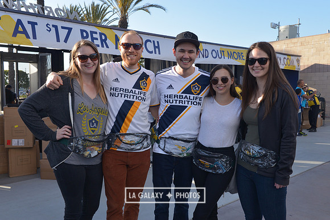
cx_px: 165
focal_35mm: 35
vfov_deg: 37.9
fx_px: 321
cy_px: 110
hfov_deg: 54.4
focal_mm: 35
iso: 500
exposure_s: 1/250
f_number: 11
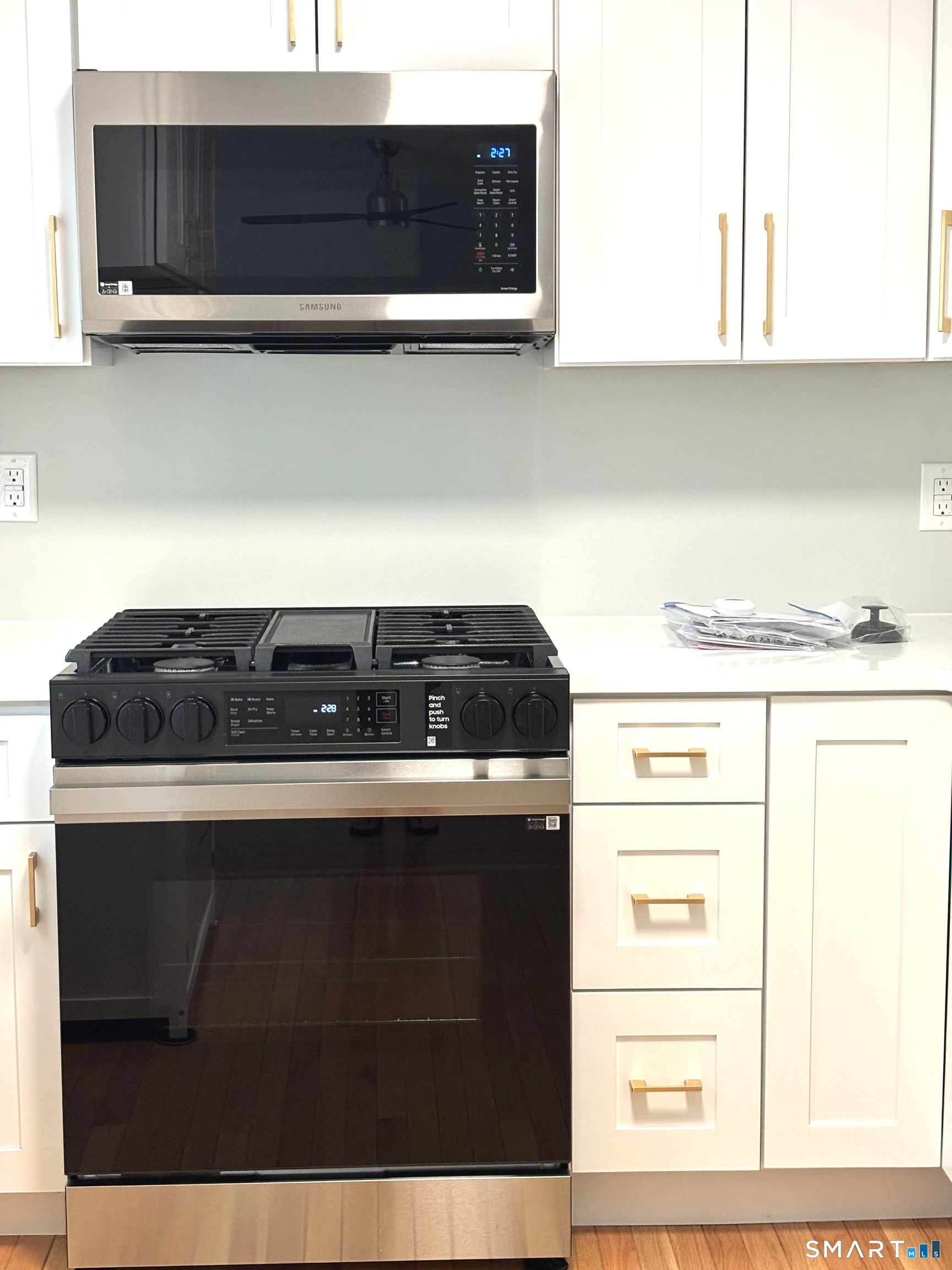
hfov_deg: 28.0
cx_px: 476
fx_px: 1907
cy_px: 635
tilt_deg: -7.3
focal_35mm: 52
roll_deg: -0.2
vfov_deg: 36.8
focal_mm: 5.96
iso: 160
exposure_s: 1/60
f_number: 1.6
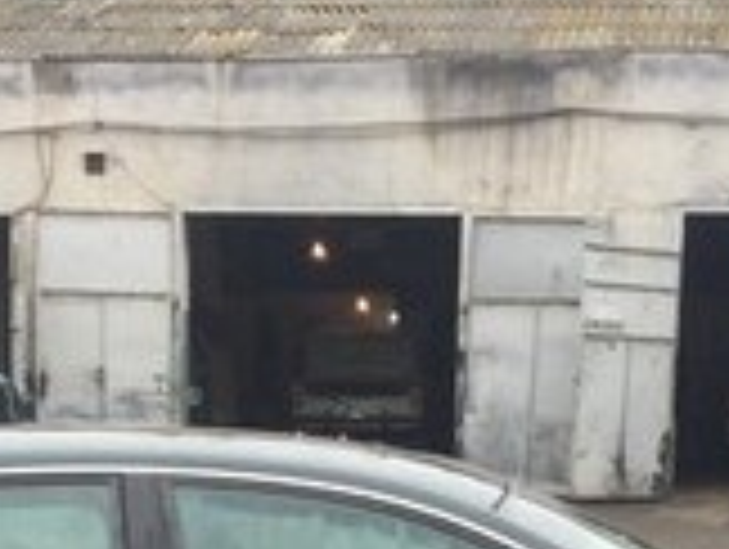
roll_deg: -1.2
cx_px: 328
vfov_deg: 11.6
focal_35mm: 118
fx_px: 2489
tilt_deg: -10.9
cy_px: 997
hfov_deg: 16.7
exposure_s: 1/144
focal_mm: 4.15
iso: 32
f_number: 2.2
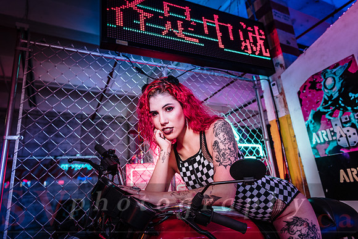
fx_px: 239
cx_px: 179
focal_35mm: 24
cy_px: 120
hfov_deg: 73.7
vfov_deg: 53.2
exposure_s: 1/60
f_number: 3.5
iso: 320
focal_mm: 24
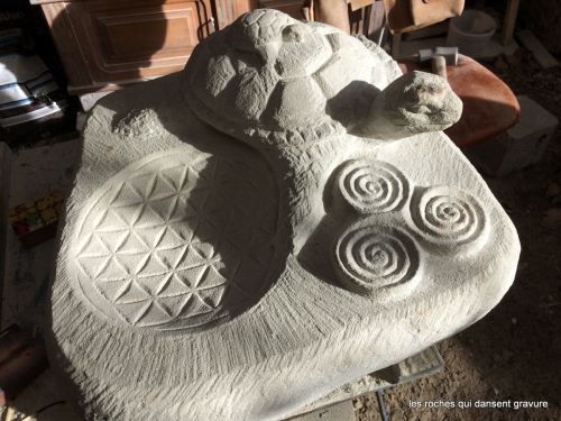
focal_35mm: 29
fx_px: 470
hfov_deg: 61.7
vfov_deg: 48.2
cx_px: 280
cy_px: 210
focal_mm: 4.15
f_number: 2.2
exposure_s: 1/1140
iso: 32
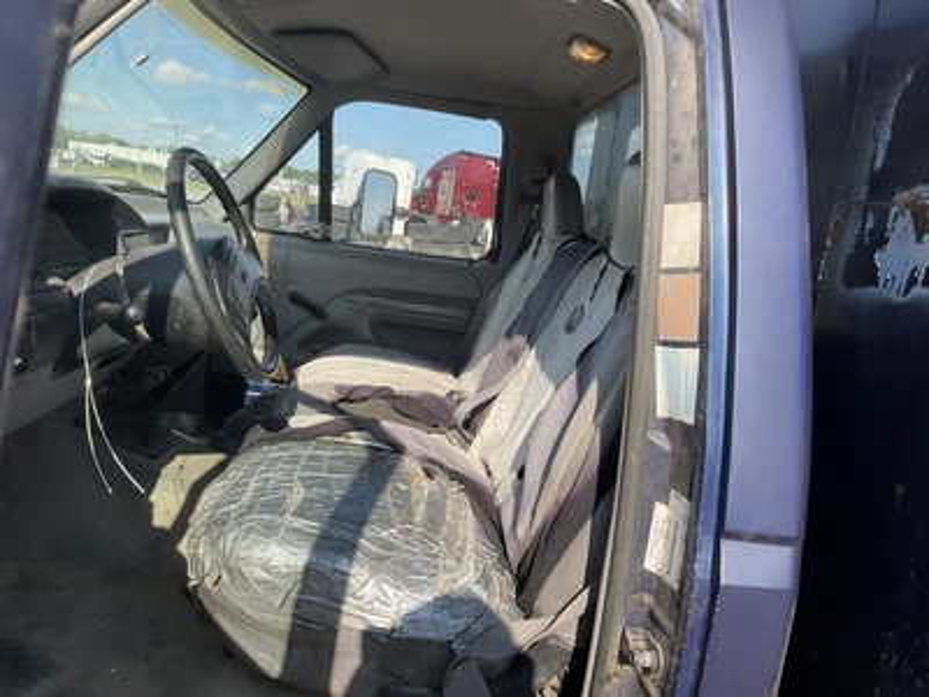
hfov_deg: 61.7
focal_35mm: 29
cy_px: 348
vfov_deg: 48.2
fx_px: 778
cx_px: 464
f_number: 1.8
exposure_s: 1/962
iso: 25
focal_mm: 3
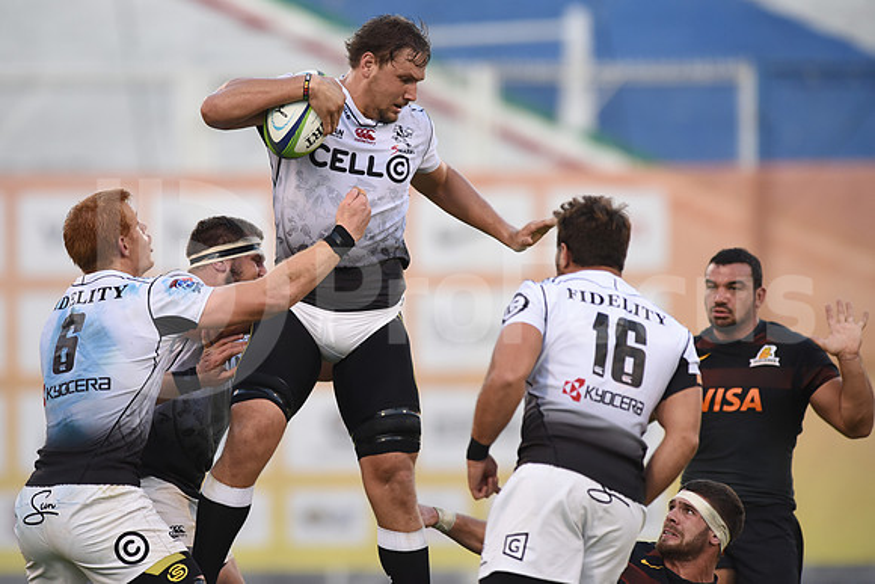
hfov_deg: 4.9
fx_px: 10210
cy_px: 292
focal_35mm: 420
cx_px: 438
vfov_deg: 3.3
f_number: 4
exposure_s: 1/800
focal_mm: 420
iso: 1250
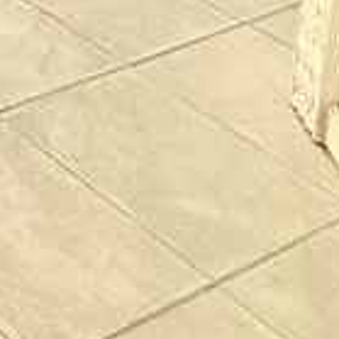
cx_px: -546
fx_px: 1008
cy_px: -512
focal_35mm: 91
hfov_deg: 12.8
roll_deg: -1.7
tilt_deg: -4.9
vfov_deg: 13.2
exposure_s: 1/289
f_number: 2.2
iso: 64
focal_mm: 2.22
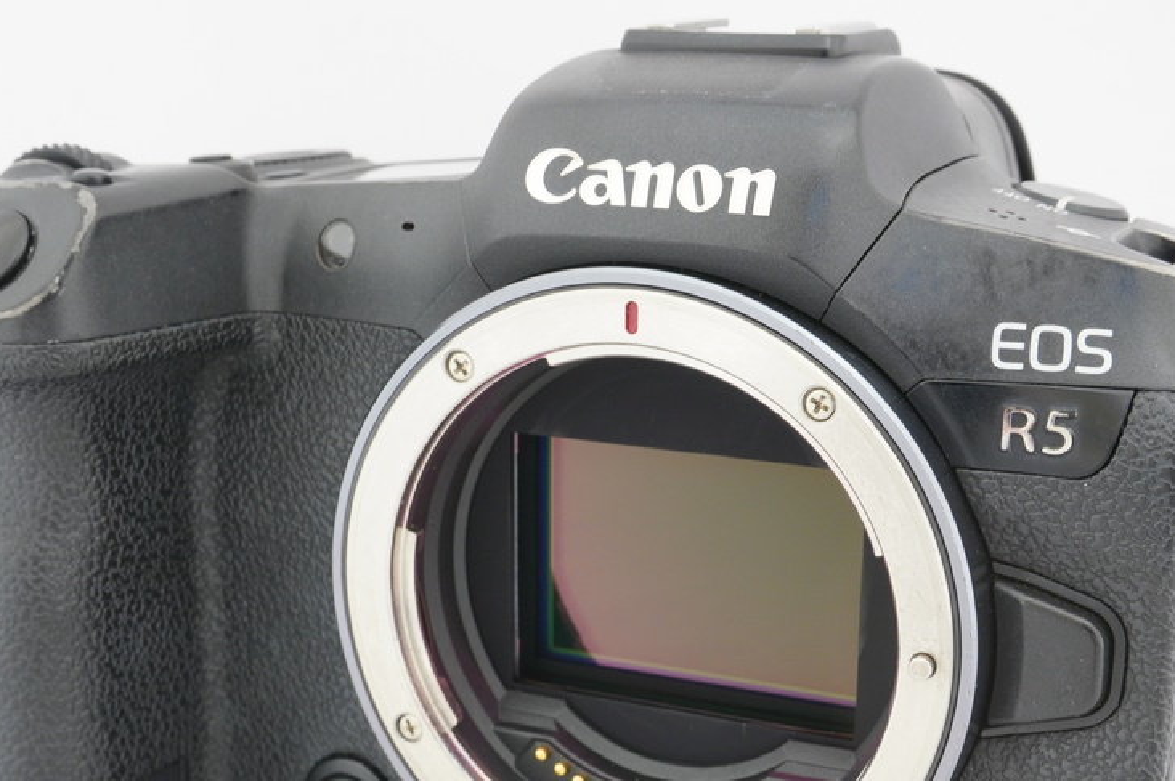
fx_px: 1924
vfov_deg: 22.8
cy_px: 536
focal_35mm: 59
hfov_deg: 34.0
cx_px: 592
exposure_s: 1/1.6
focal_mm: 24
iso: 400
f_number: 11
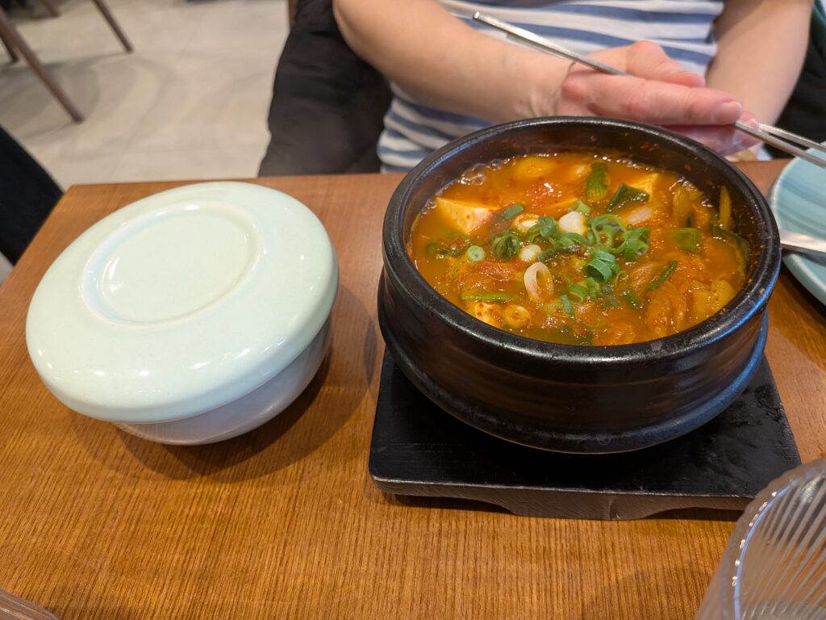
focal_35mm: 24
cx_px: 413
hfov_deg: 71.6
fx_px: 573
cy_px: 310
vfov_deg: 56.8
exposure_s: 1/100
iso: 444
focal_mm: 4.53
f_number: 1.7
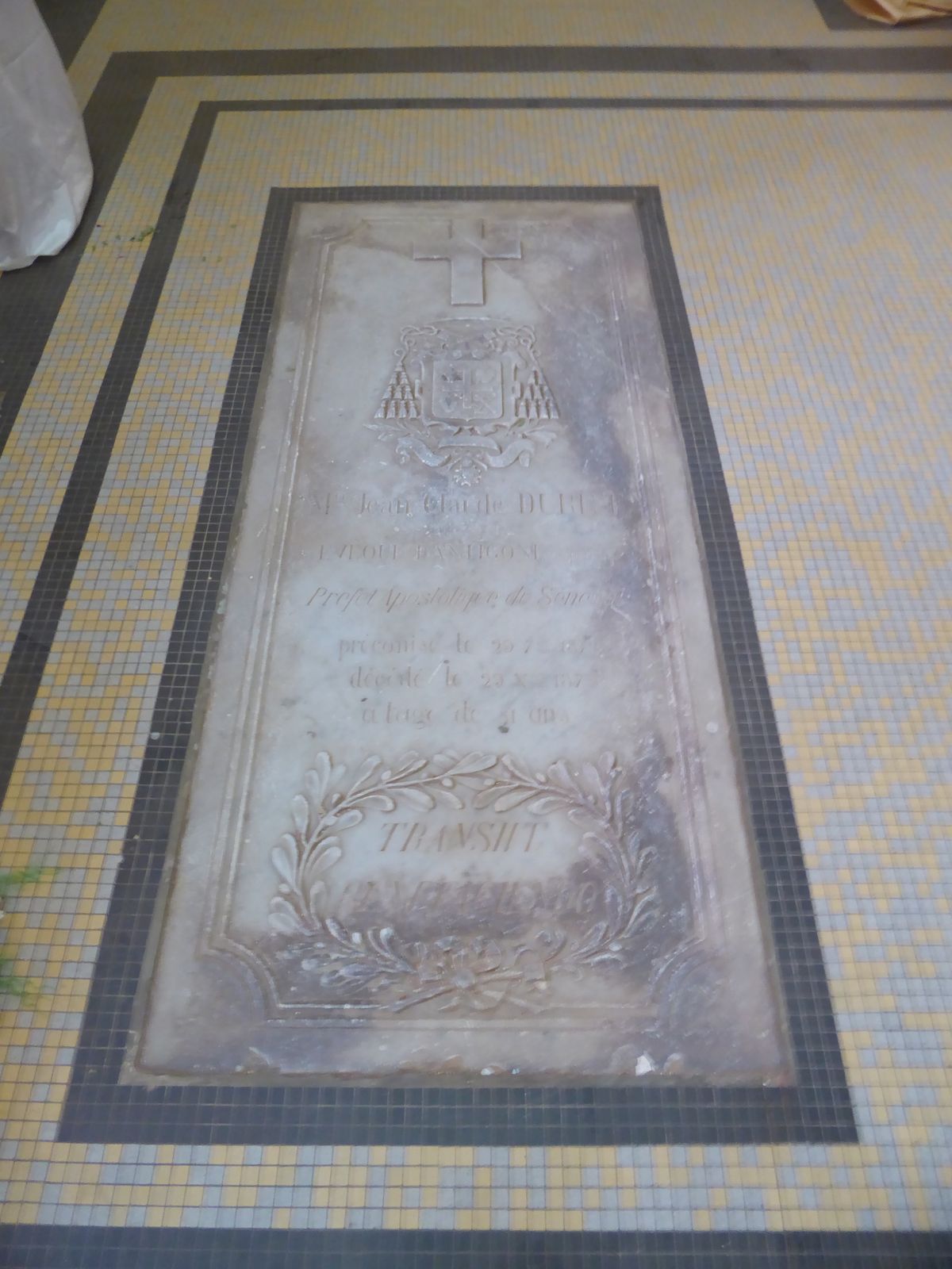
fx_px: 917
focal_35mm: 25
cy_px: 634
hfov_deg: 54.9
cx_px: 476
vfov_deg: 69.4
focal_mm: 4.3
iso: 400
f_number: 3.3
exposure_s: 1/5
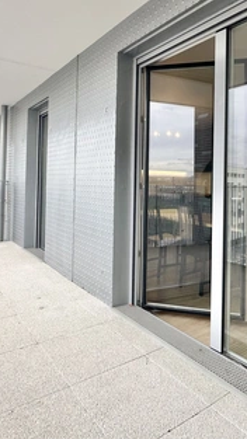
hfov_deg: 44.4
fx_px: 303
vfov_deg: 71.3
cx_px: 130
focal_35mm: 26
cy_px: 180
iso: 40
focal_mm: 2.22
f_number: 2.2
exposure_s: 1/160
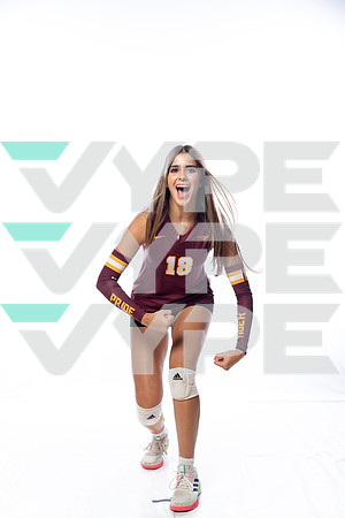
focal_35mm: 50
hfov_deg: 27.0
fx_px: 719
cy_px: 259
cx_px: 172
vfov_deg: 39.6
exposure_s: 1/250
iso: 640
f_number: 5.6
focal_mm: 50
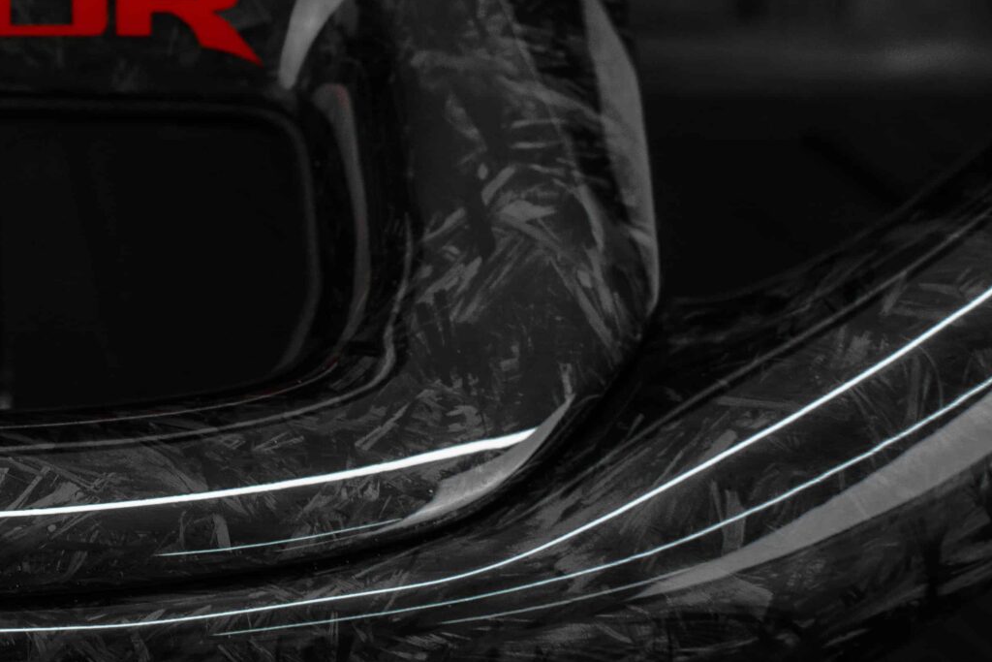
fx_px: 3617
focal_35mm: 131
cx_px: -101
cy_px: 136
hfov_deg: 15.2
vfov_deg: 10.4
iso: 500
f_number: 6.3
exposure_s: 1/125
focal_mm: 35
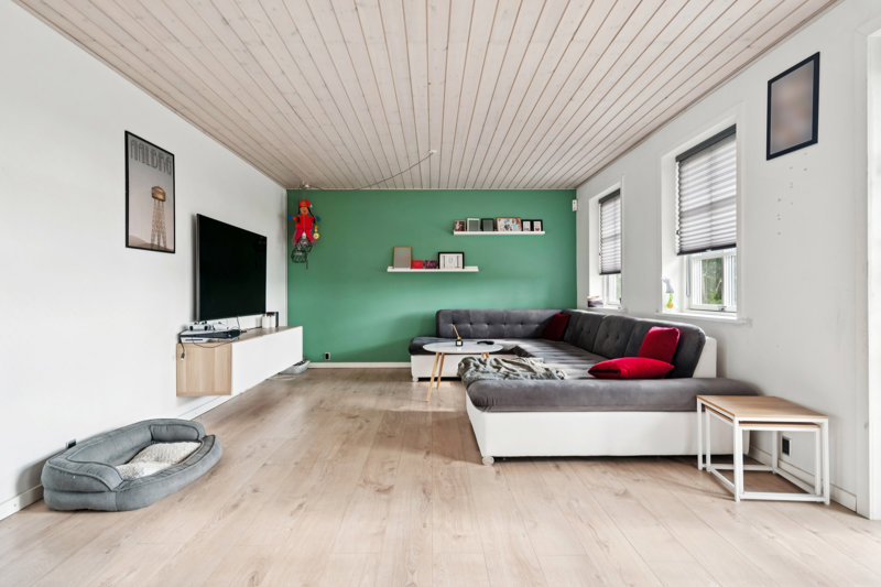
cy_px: 294
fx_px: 440
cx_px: 440
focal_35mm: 18
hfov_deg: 90.0
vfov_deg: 67.4
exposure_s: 1/50
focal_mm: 18
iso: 400
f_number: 5.6
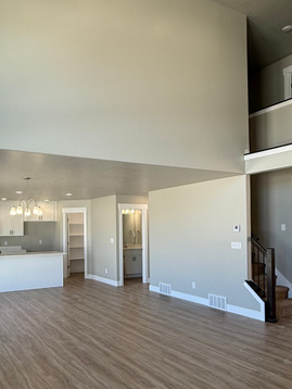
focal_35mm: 30
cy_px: 225
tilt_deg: +2.4
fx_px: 337
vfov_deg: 59.6
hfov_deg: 46.6
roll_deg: +0.5
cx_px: 116
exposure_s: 1/141
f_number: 2.2
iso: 64
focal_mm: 2.22
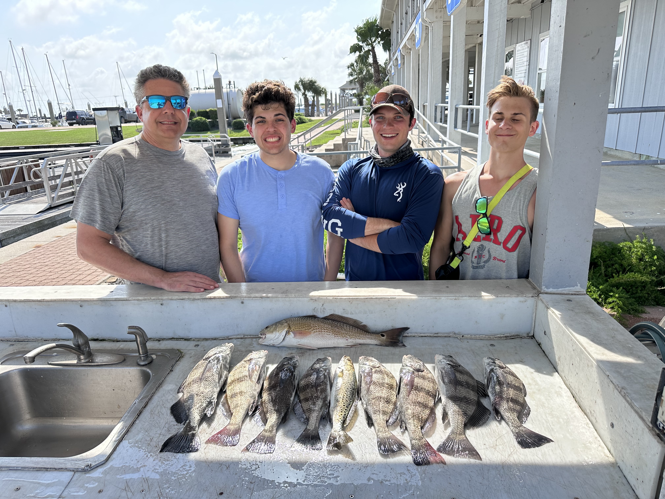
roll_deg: +3.1
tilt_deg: -16.5
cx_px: 332
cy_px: 250
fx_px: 461
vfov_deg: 56.8
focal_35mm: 24
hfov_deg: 71.6
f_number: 1.78
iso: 80
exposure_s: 1/2469
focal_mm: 6.86
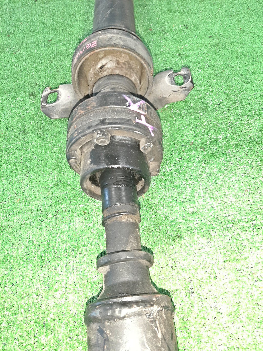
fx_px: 263
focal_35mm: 26
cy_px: 176
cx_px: 132
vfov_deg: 67.3
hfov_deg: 53.1
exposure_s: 1/25
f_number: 1.7
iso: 211
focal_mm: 3.93
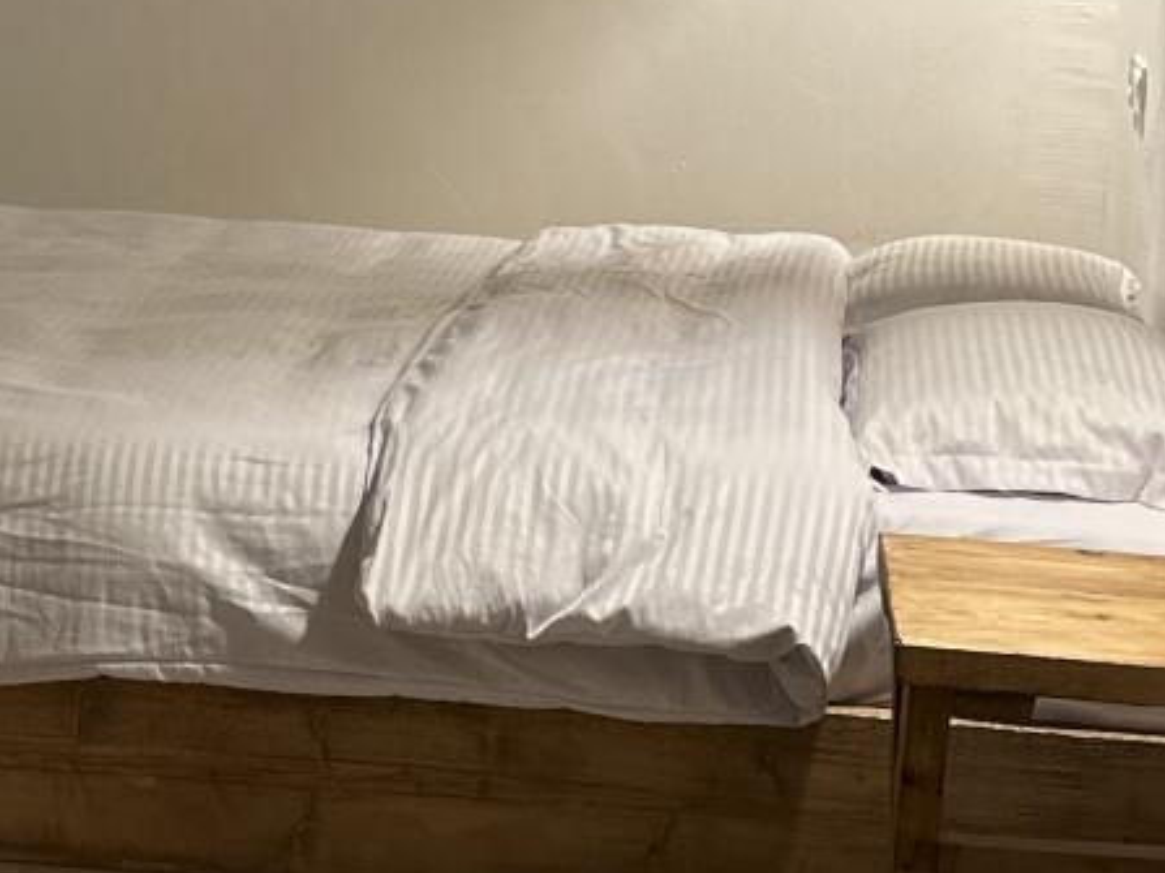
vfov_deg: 16.9
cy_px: 68
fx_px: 2894
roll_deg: -0.2
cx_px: 248
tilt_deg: -6.8
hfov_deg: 22.5
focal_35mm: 86
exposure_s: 1/50
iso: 200
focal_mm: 6.86
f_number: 1.78
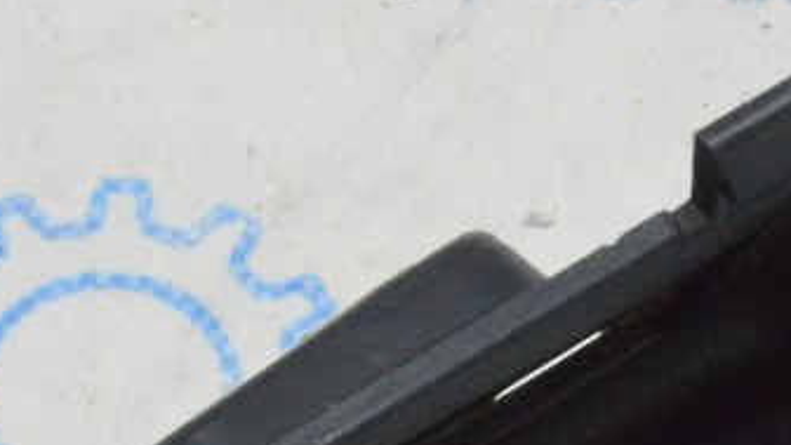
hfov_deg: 9.7
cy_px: 547
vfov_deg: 5.5
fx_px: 4614
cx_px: 906
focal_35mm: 220
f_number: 20
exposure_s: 1/15
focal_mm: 46
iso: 6400
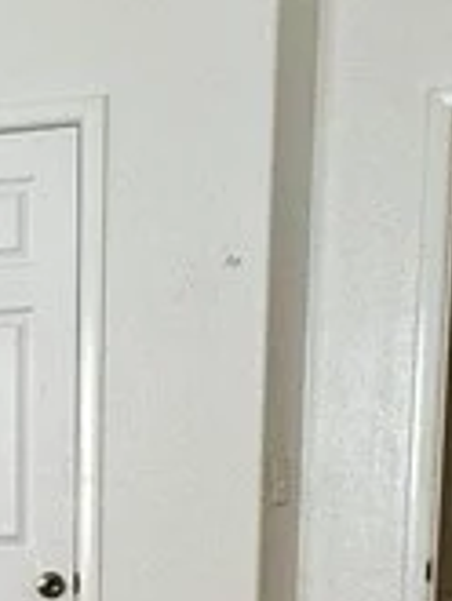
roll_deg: +2.4
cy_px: 783
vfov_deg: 20.5
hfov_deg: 14.5
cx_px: -416
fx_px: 1513
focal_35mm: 87
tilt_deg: -9.1
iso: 160
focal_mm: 2.22
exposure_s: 1/99
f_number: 2.2
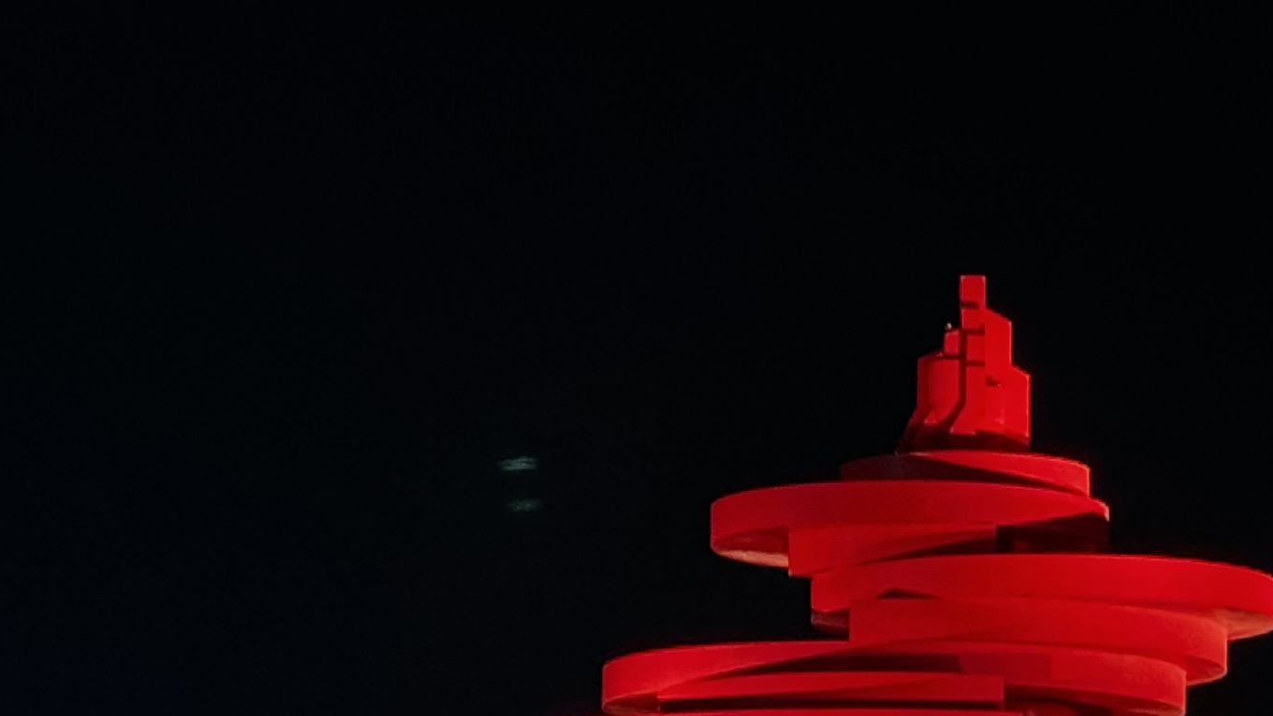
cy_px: 746
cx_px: 939
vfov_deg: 7.7
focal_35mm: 156
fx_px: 5265
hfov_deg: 13.7
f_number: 1.78
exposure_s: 1/33
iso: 400
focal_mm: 6.86
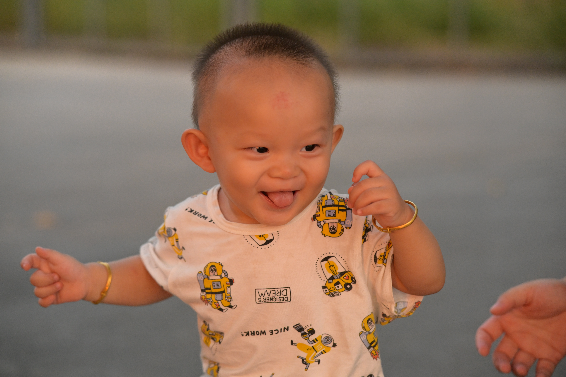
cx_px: 283
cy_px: 188
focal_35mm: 85
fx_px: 1336
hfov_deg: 23.9
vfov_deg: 16.1
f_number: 4
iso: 2000
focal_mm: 85
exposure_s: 1/2000
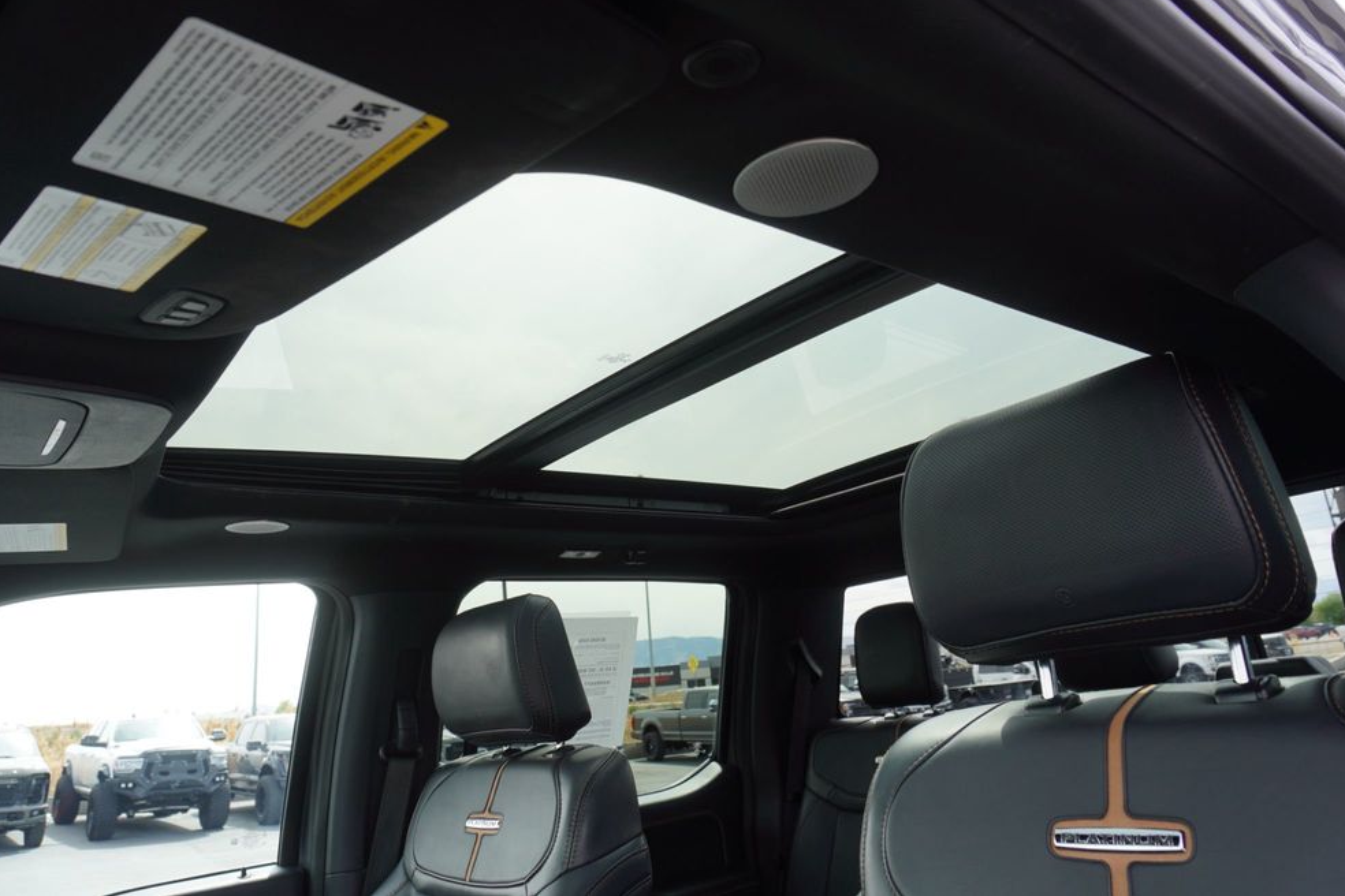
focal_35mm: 25
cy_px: 430
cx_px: 651
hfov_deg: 71.5
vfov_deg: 51.3
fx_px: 934
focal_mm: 16
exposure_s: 1/125
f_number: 5.6
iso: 100
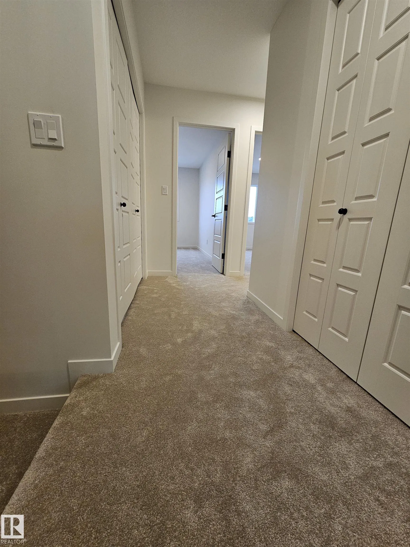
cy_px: 274
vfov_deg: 106.2
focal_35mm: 13
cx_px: 205
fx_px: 205
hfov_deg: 89.9
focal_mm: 2.2
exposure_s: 1/60
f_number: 2.2
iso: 200
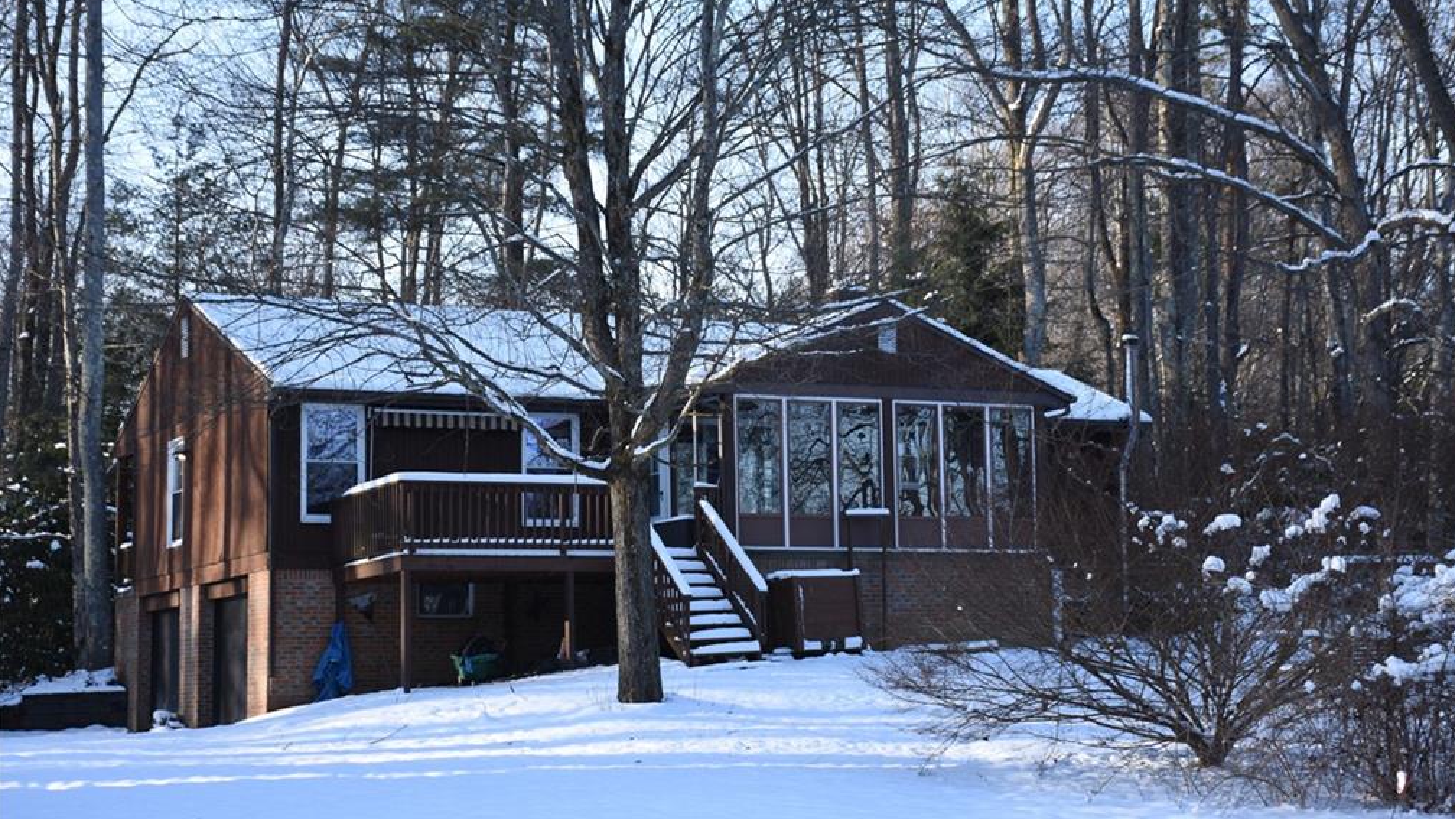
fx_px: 2585
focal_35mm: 67
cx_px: 736
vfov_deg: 18.0
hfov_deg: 31.4
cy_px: 413
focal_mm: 42
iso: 560
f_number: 4.5
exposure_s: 1/800
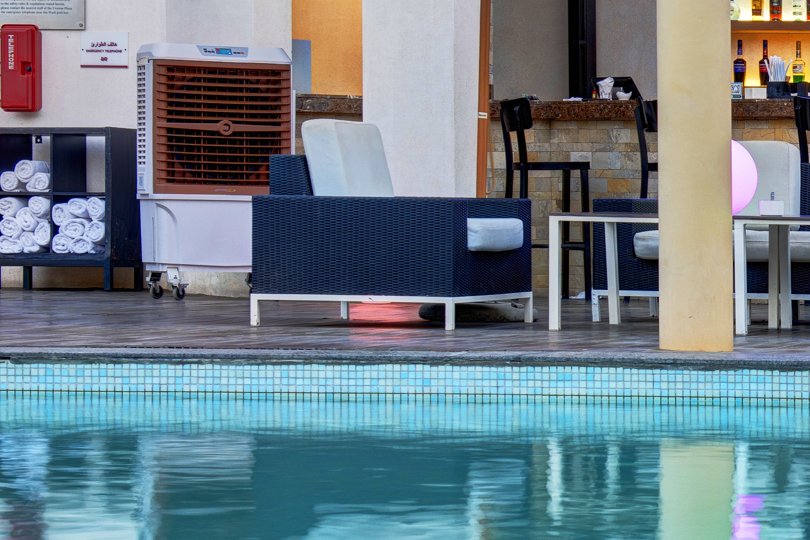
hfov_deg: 19.4
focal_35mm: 102
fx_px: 2295
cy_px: 70
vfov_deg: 13.3
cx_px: 835
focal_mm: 48
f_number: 8
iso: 100
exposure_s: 1/2
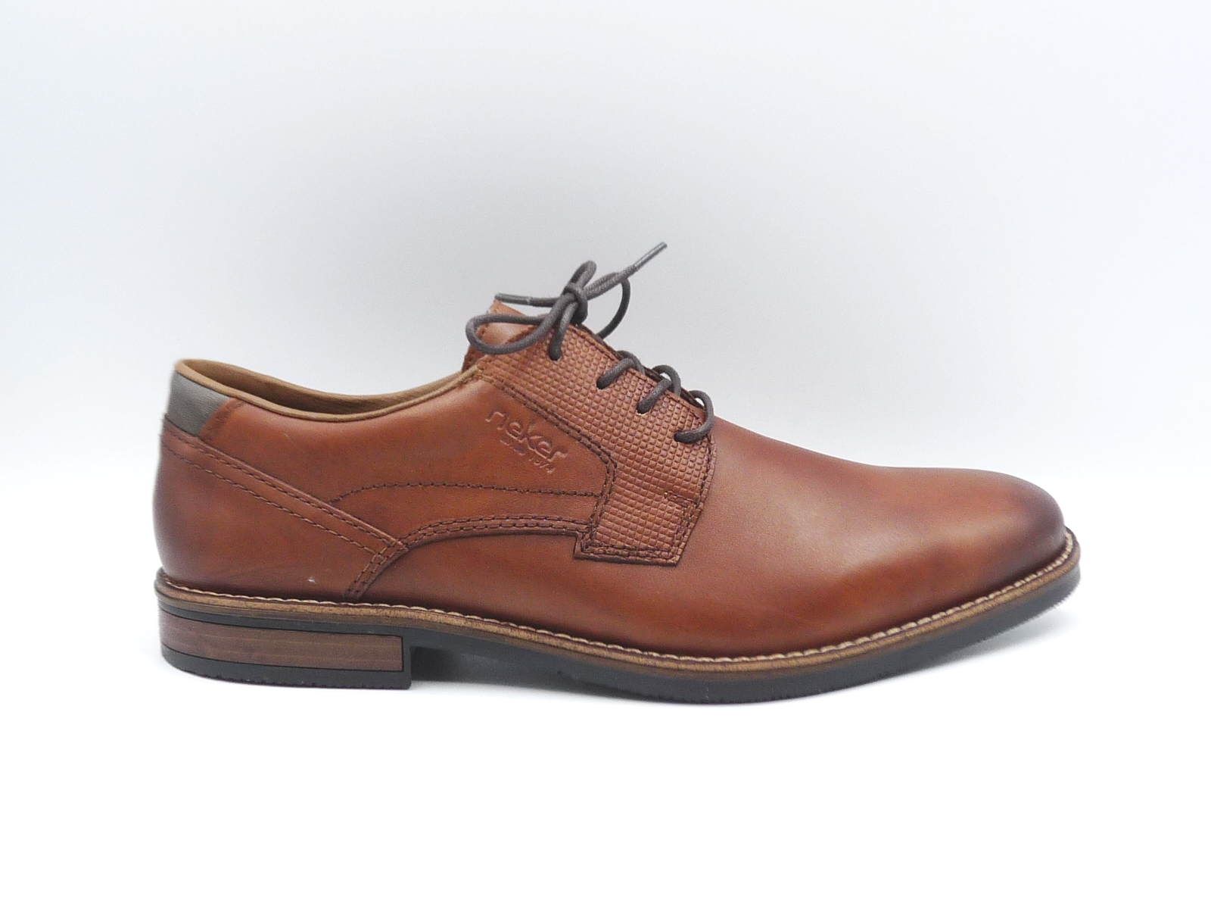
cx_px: 606
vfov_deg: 32.9
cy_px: 454
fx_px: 1539
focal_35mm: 44
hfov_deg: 42.9
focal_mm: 4.8
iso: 100
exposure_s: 1/160
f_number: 4
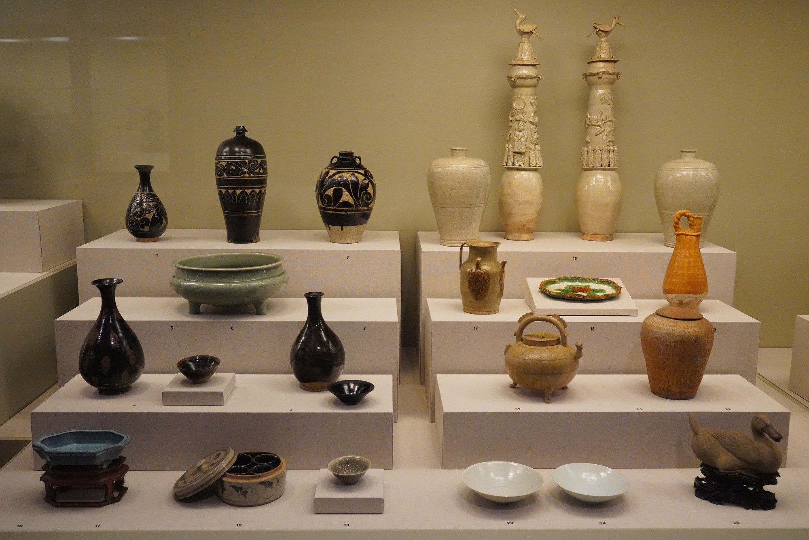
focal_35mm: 33
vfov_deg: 40.0
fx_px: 742
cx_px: 404
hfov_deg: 57.2
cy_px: 270
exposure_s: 1/100
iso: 12800
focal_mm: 33
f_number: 6.3
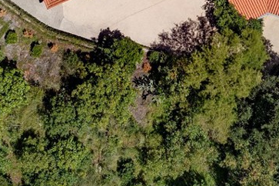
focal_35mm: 79
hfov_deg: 25.7
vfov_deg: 16.1
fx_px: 612
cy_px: -74
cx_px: 150
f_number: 7.1
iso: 100
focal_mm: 10.26
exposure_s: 1/100
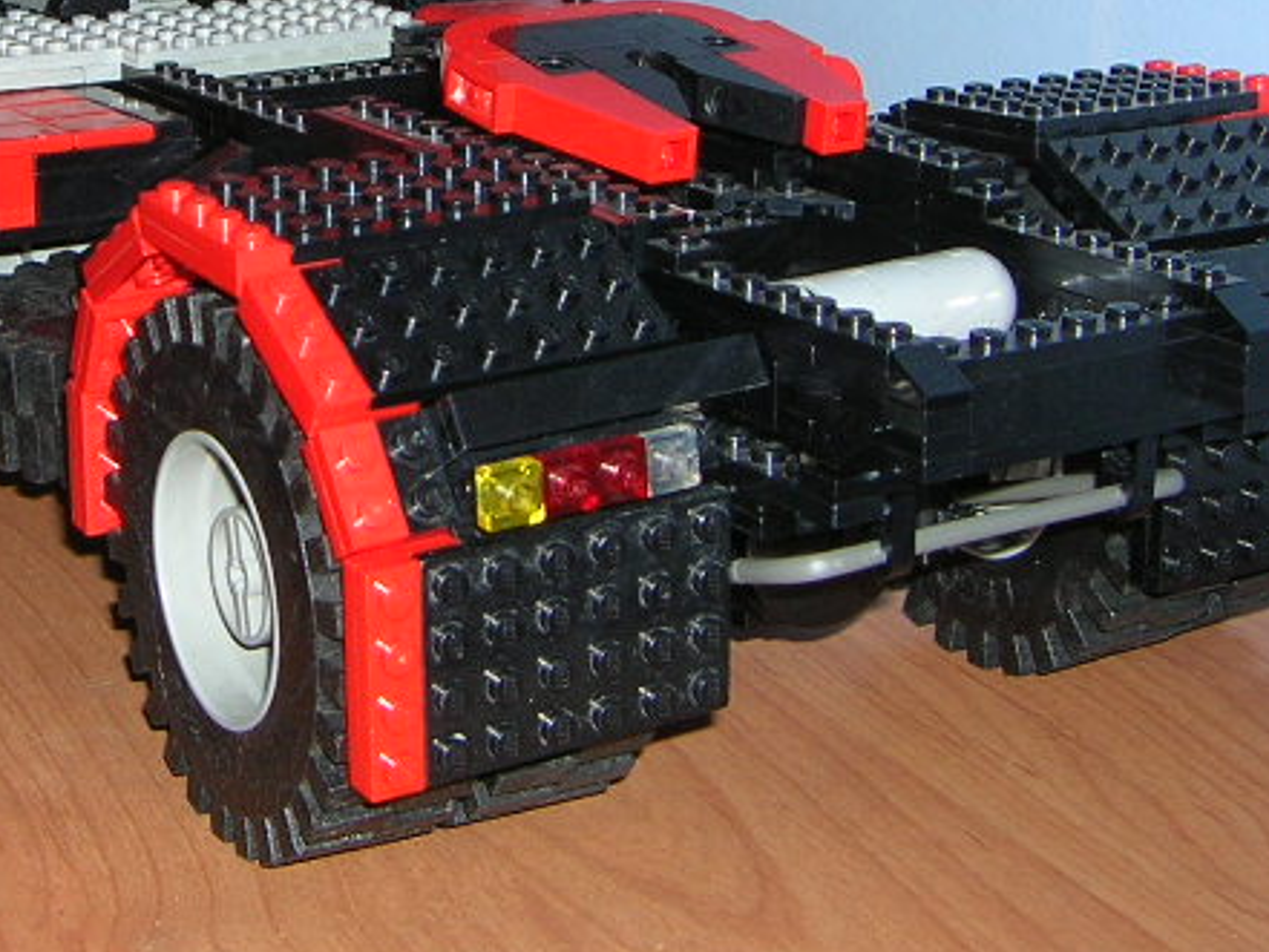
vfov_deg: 18.3
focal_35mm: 79
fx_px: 2897
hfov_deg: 24.4
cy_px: 43
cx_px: 294
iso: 50
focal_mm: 5.7
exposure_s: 1/60.1
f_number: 2.9
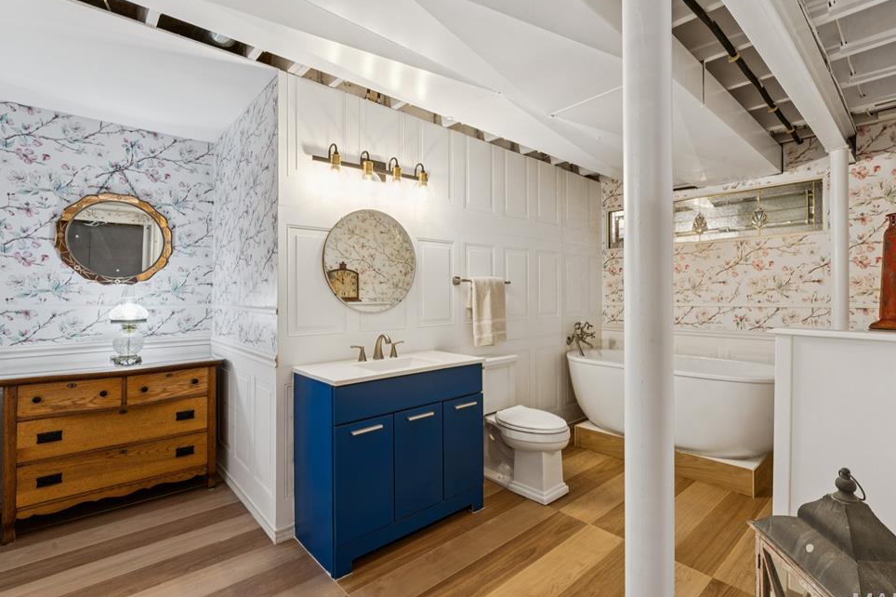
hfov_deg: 92.9
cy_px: 306
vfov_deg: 70.1
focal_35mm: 17
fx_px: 426
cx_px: 469
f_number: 13
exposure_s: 1/1.67
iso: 200
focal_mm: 16.1
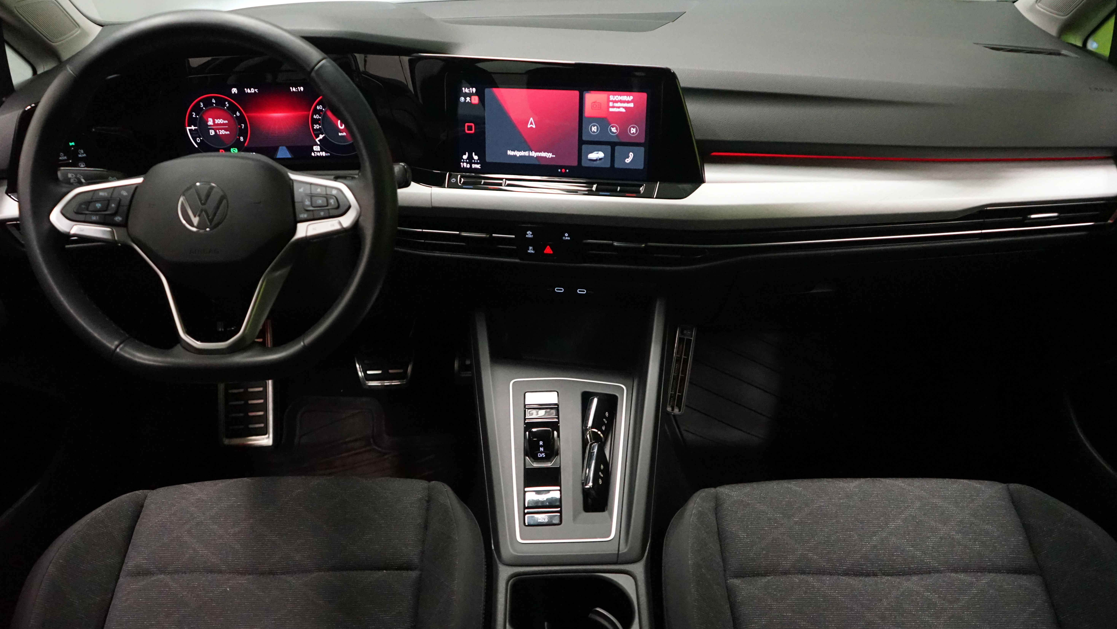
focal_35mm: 30
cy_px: 369
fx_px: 889
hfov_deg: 64.3
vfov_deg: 38.8
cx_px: 556
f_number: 3.5
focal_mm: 28
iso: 6400
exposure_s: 1/125
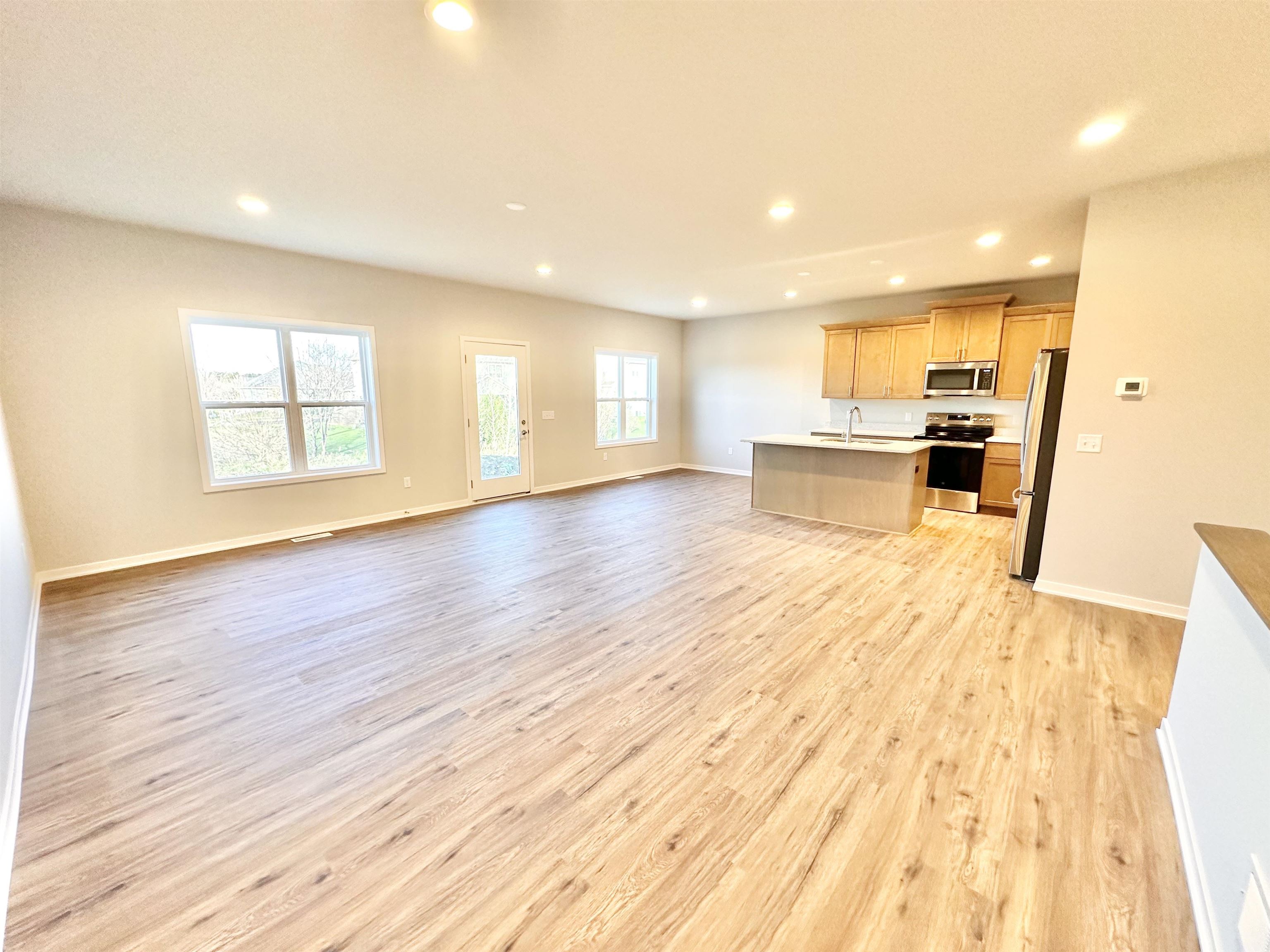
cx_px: 635
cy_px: 476
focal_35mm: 14
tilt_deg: -9.1
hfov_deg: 102.1
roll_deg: +0.3
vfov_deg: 85.7
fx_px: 514
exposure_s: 1/120
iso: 200
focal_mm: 2.22
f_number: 2.2
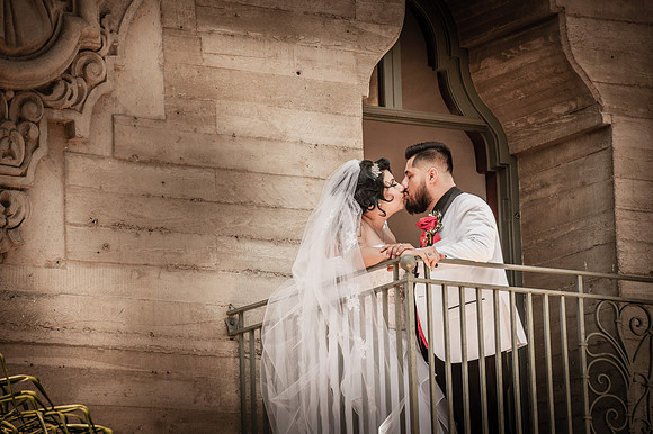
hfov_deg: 9.9
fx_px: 3769
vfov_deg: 6.6
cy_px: 217
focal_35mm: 208
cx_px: 326
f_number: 7.1
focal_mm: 200
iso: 250
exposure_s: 1/200
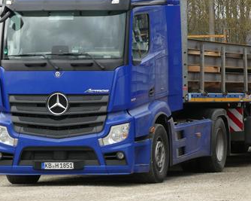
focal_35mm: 290
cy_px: 63
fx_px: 2154
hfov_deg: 6.6
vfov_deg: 5.3
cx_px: 263
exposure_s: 1/80
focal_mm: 22.3
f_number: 5.2
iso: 200
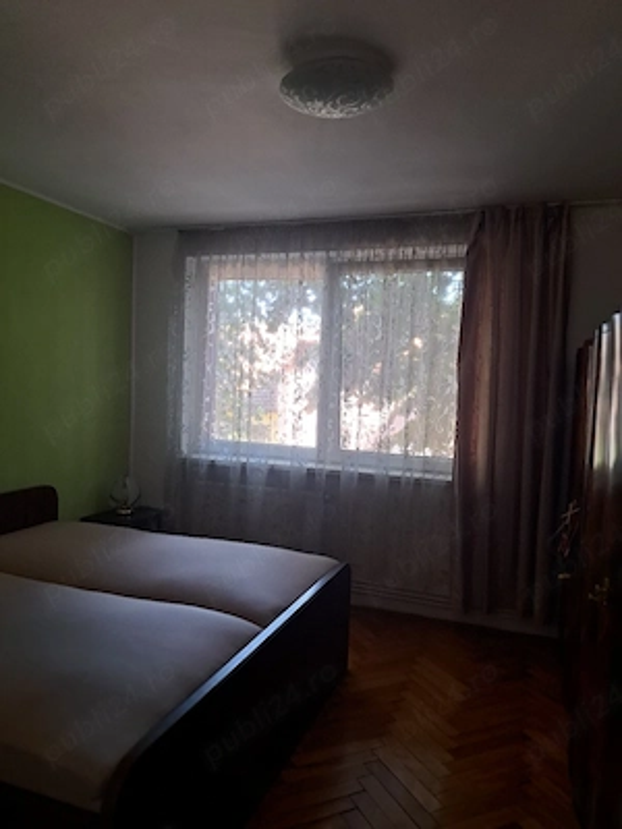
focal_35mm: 24
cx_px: 311
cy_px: 414
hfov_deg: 56.8
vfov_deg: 71.6
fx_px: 575
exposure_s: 1/50
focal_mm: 5.23
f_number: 1.8
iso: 160
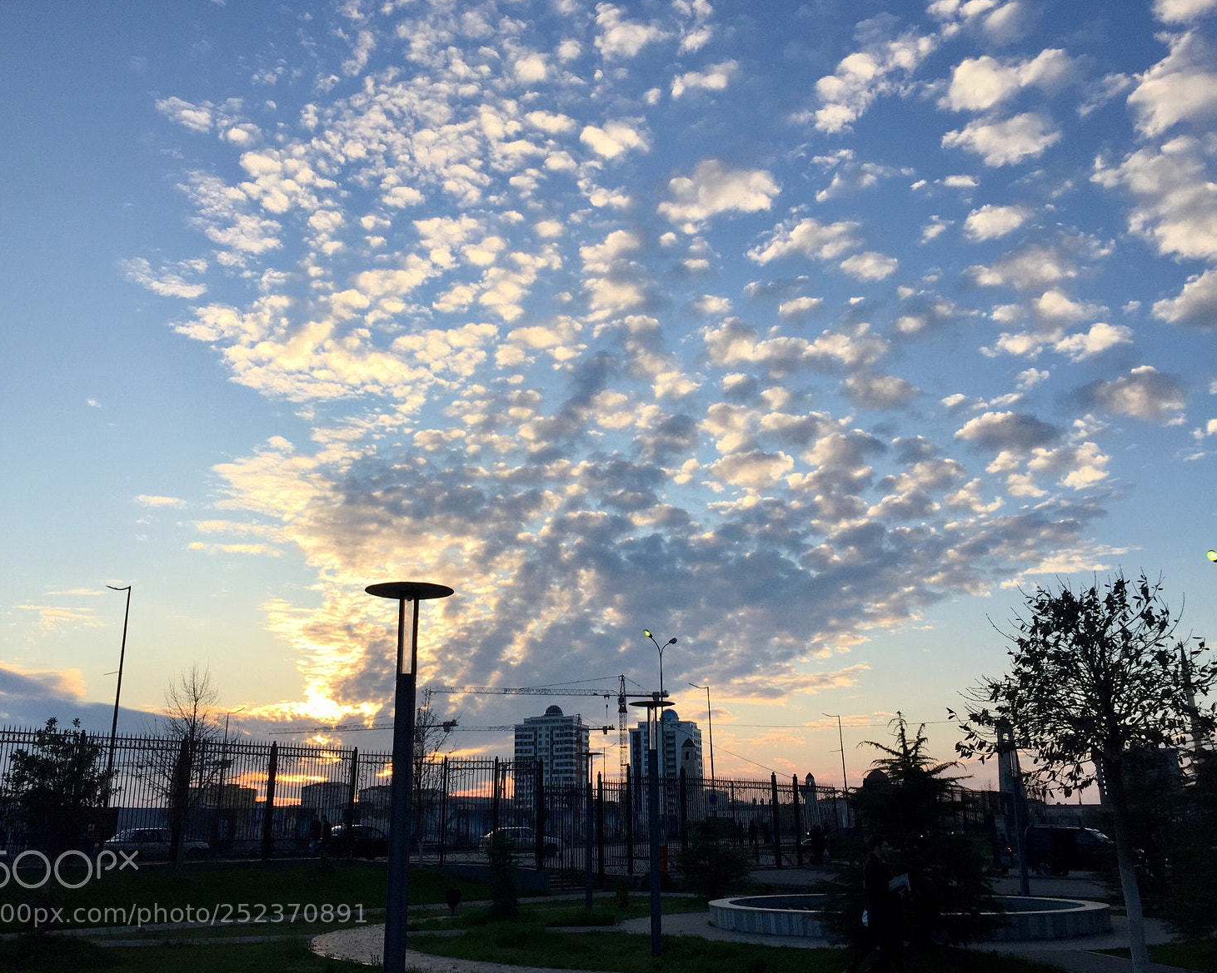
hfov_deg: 57.2
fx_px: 1117
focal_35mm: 31
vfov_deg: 47.1
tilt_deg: +17.1
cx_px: 598
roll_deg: +0.9
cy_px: 479
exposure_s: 1/732
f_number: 2.2
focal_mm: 4.15
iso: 32
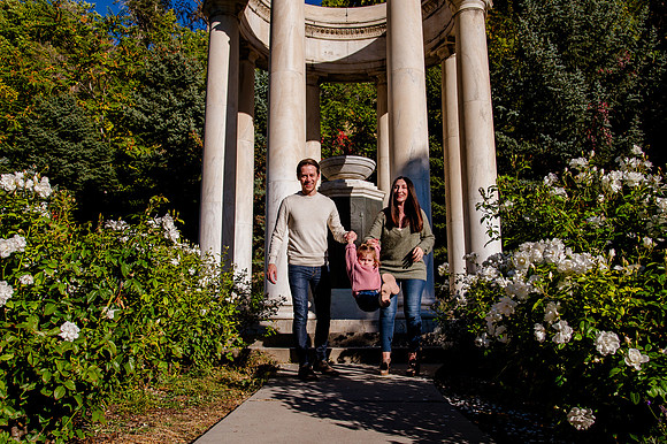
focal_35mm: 33
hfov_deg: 57.3
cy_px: 228
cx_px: 333
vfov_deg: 40.0
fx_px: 610
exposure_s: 1/640
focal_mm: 31
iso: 200
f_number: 9
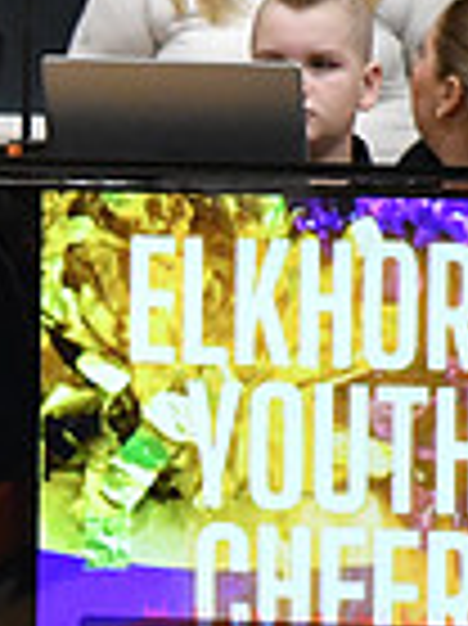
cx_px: -724
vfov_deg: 1.6
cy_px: 381
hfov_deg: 1.2
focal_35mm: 1207
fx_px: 21791
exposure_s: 1/800
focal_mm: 200
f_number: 2.8
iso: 5000
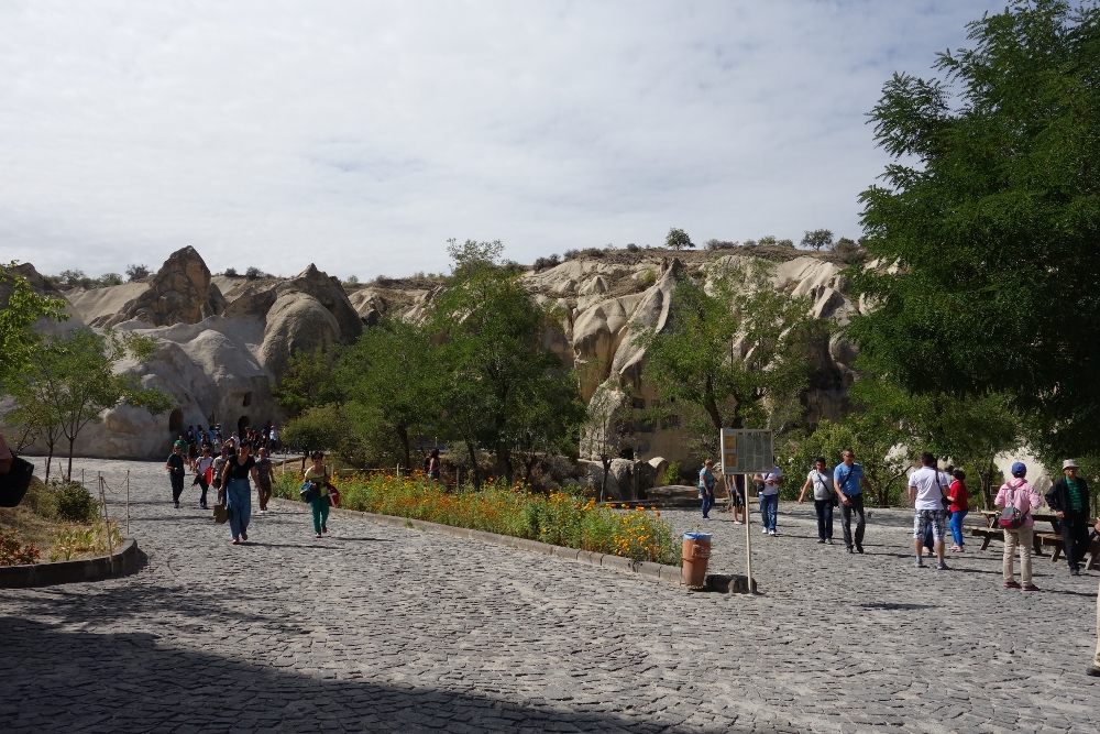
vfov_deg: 46.4
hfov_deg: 65.5
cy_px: 367
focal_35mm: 28
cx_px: 550
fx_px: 856
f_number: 5.6
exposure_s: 1/800
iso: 125
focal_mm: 10.4
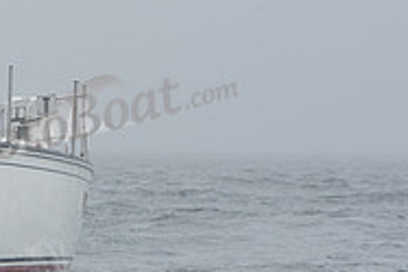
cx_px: -181
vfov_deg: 2.2
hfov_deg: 3.3
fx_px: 7032
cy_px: 38
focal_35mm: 620
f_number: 11
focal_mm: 200
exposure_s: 1/800
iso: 250
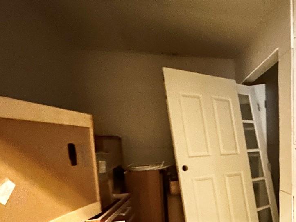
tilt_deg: -5.8
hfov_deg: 51.3
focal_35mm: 31
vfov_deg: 43.5
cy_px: 174
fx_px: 265
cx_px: 268
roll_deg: +0.6
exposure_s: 1/12
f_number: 2.2
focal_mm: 2.22
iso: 1000
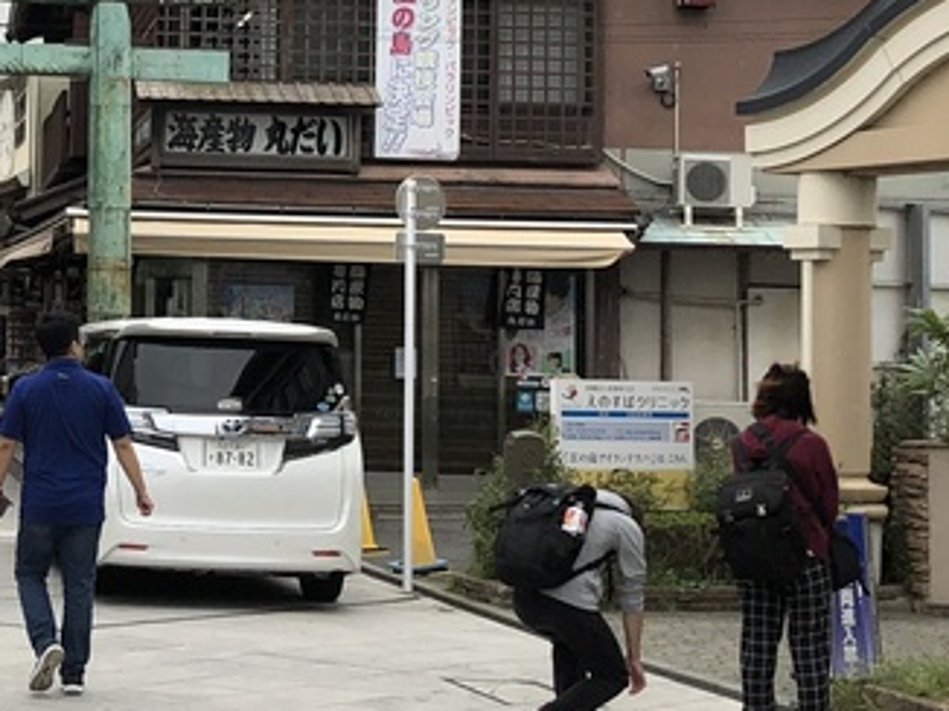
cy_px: 122
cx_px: -17
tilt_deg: +4.3
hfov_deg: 21.4
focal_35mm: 88
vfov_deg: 16.6
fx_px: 2411
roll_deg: +1.0
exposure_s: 1/1656
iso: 20
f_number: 1.8
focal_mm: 3.99
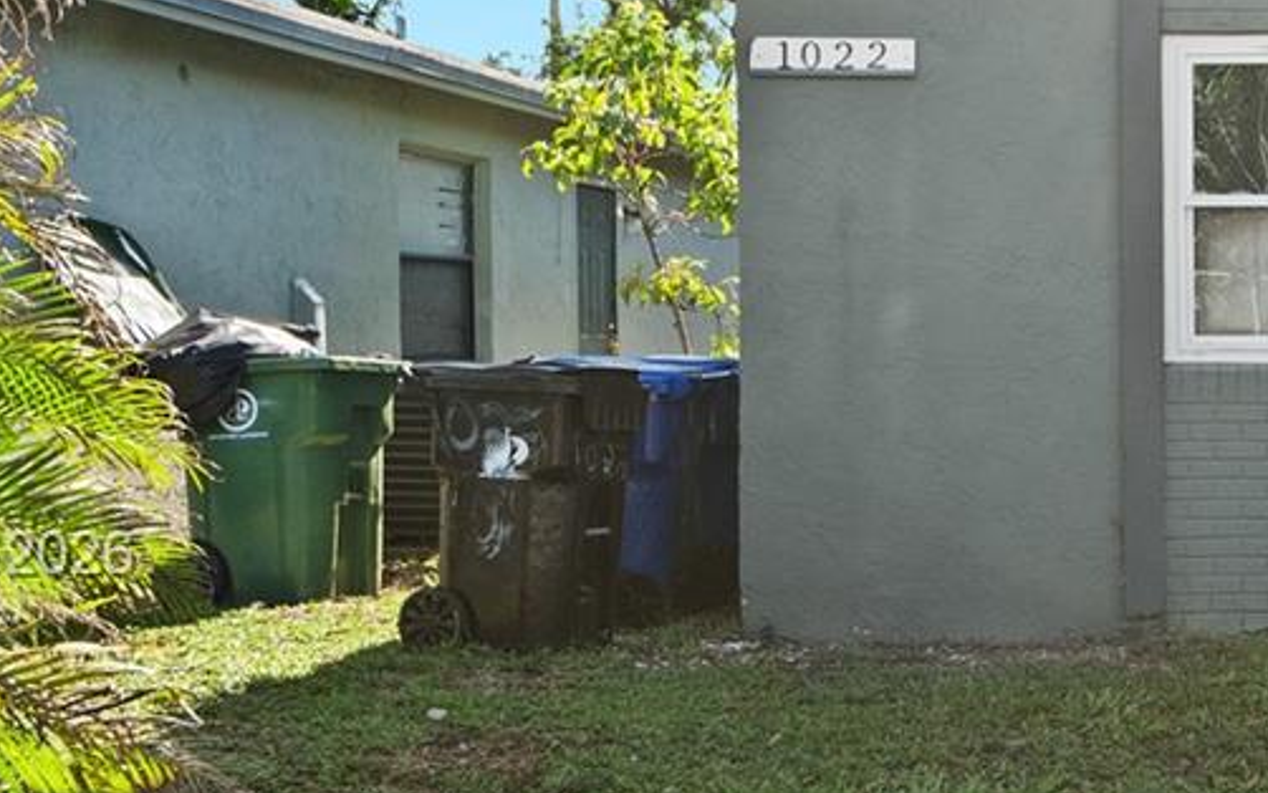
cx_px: 1369
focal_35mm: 65
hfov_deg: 28.8
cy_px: 559
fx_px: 2247
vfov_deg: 19.9
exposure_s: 1/250
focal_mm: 20
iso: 200
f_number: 8
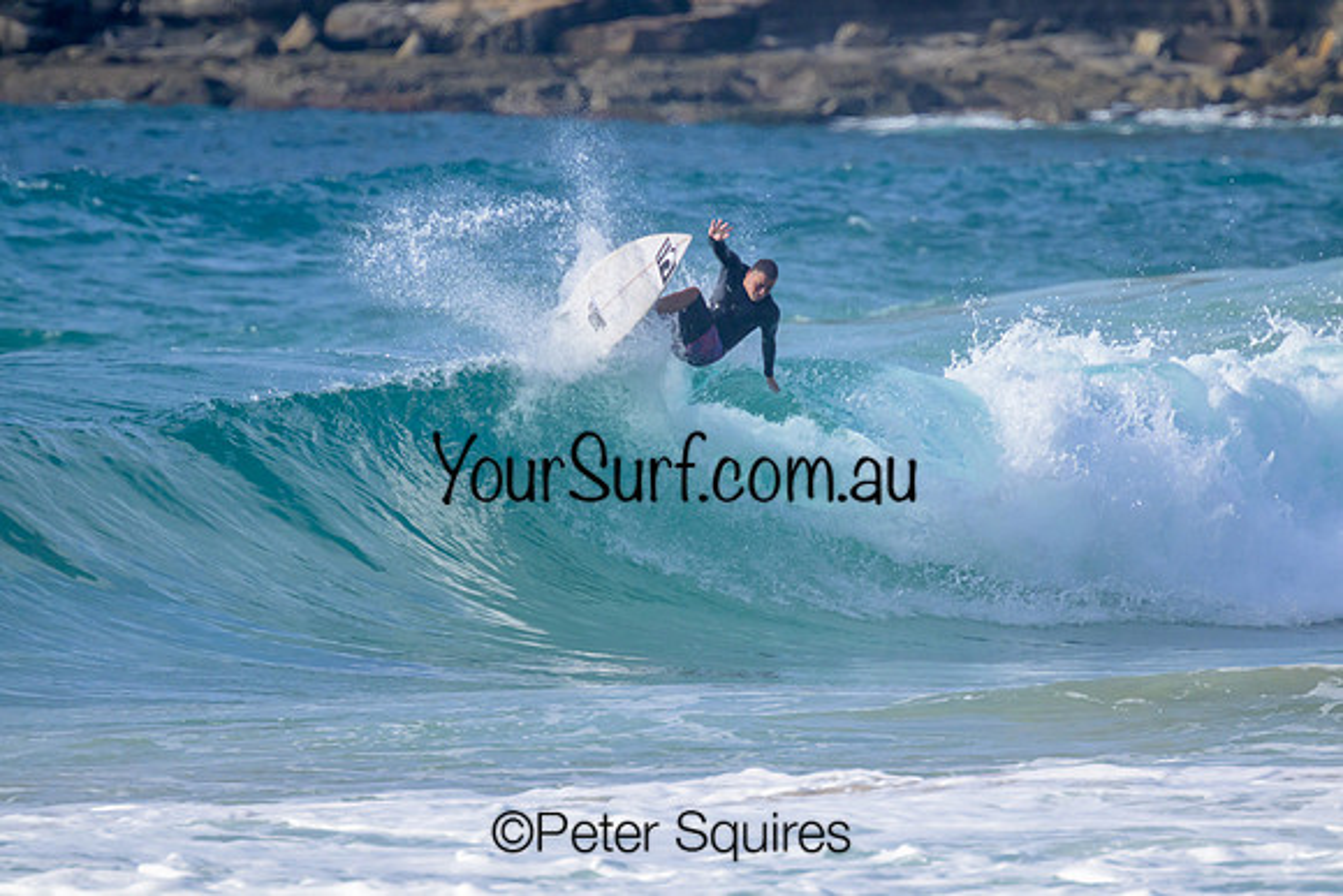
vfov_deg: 1.7
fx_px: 30612
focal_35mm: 820
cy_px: 448
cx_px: 672
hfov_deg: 2.5
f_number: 11
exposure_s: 1/2000
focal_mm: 800
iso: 1100
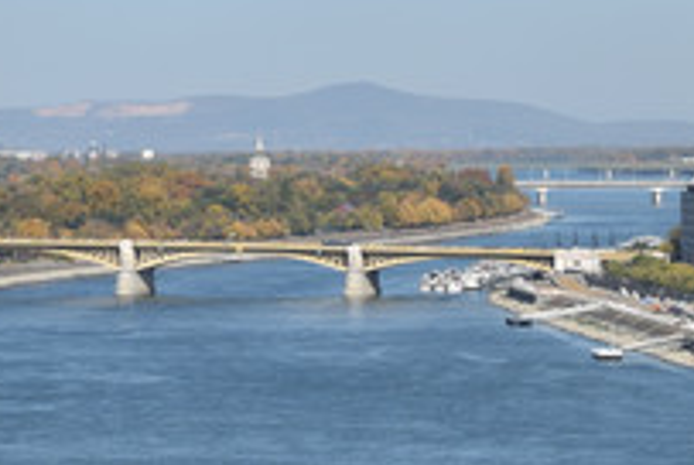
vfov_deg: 5.3
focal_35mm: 260
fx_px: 5011
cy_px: 91
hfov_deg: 7.9
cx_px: 523
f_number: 8
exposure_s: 1/500
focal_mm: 55
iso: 100
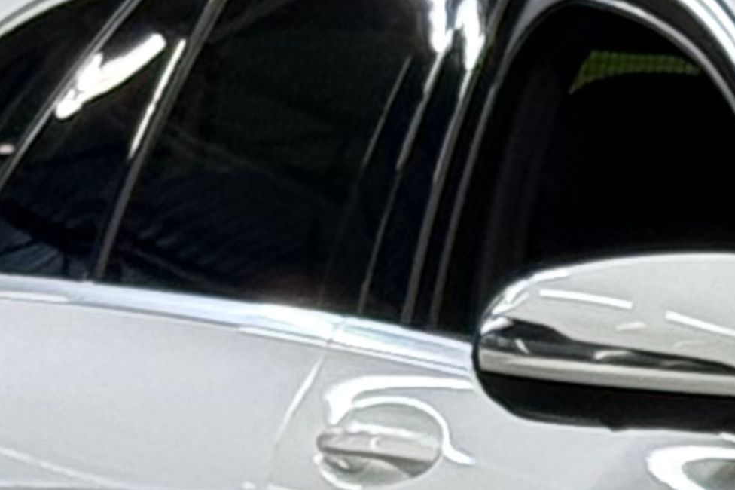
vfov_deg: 3.3
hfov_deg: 4.9
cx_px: 1536
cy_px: 831
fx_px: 8408
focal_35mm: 412
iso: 800
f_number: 5.6
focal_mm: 67
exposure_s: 1/50
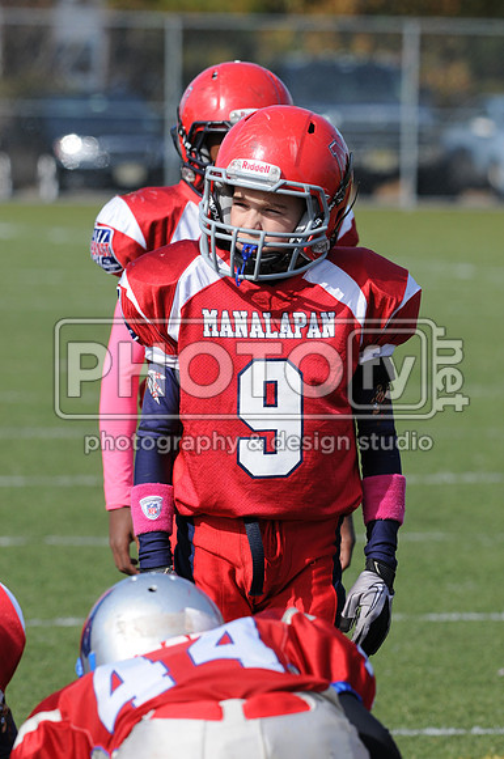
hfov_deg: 3.0
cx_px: 252
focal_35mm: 450
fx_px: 9478
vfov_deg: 4.6
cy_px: 380
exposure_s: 1/500
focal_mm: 300
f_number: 8
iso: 200
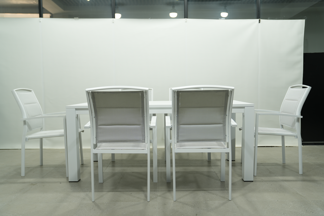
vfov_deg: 40.0
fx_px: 297
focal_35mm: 33
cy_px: 108
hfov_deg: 57.2
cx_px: 162
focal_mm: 33
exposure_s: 1/40
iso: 100
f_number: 3.2
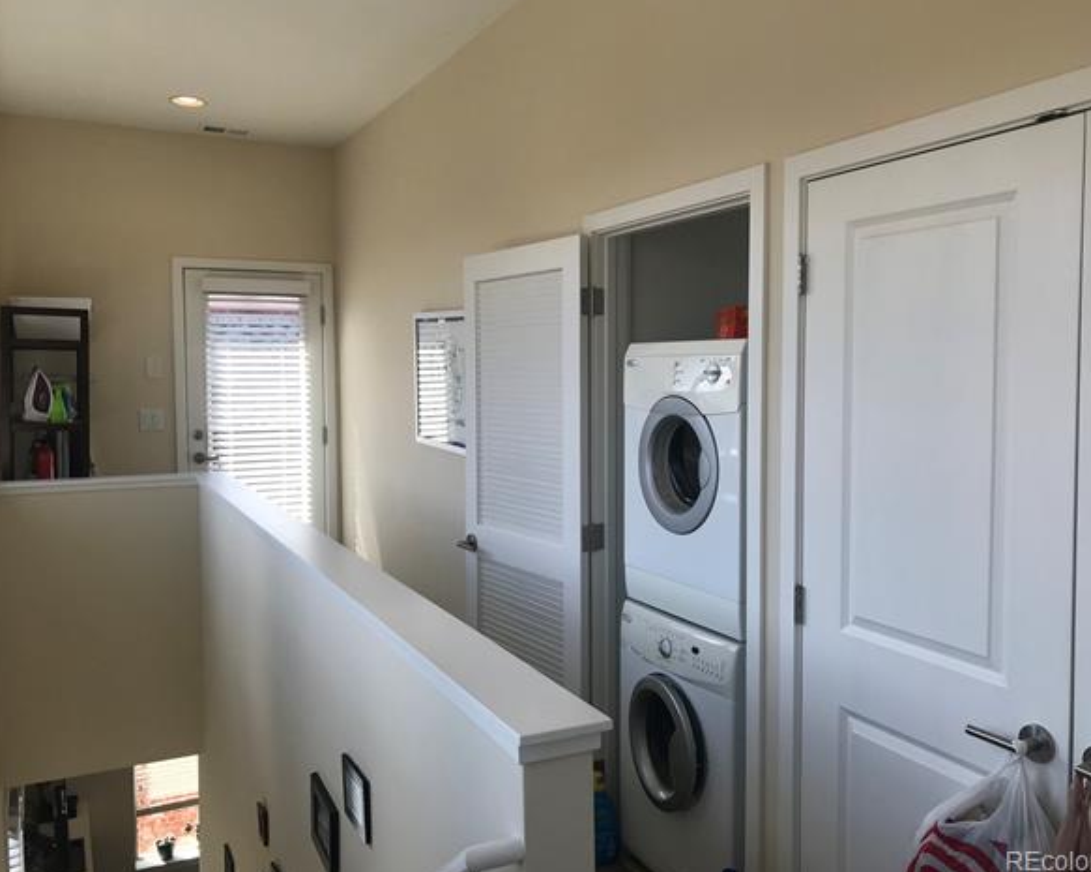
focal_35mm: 30
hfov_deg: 58.8
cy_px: 432
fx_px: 968
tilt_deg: -3.7
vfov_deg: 48.5
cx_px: 556
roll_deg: +0.4
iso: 20
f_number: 1.8
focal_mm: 3.99
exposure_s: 1/413
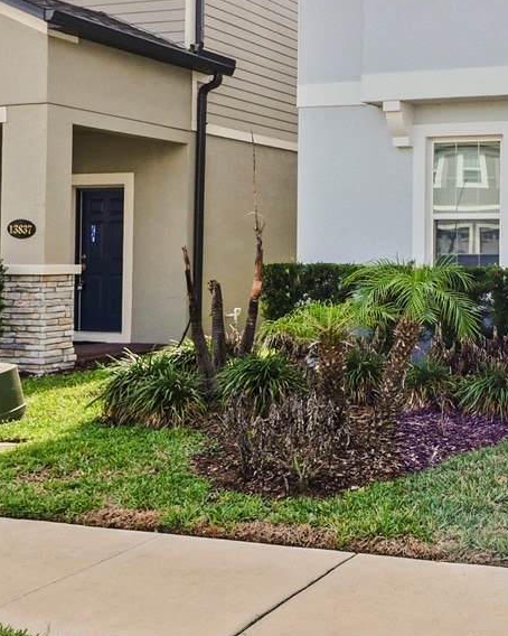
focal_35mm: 44
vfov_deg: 40.8
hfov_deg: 29.4
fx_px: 827
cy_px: 156
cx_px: 611
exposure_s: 1/500
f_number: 9
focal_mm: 8
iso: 200
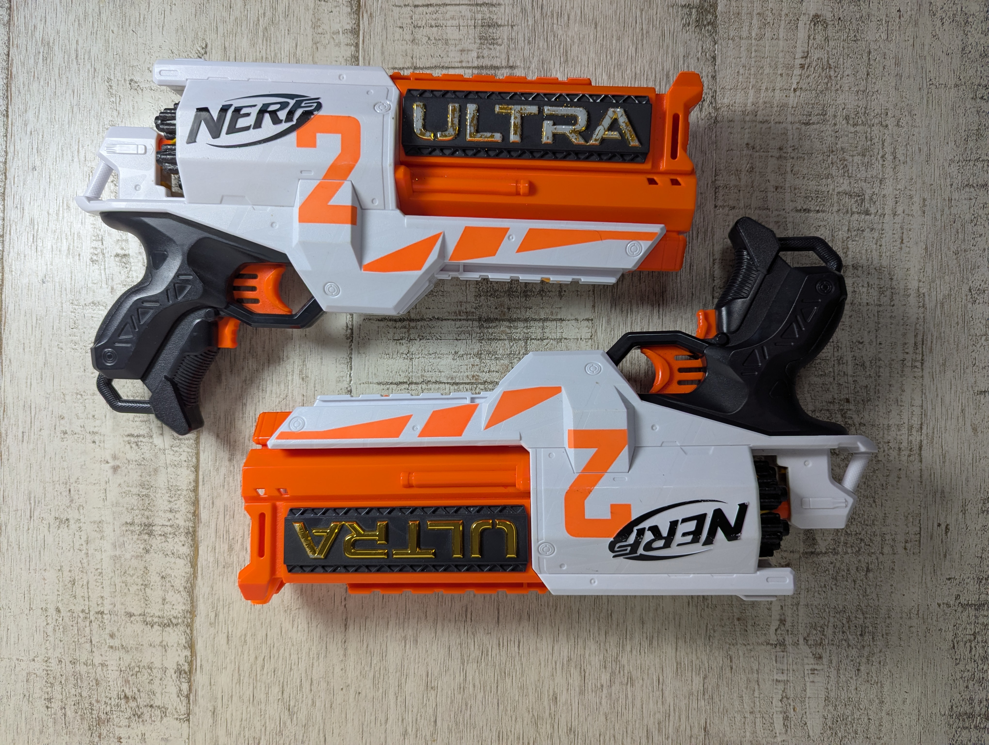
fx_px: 687
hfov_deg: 71.5
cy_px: 372
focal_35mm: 24
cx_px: 494
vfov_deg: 56.9
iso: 170
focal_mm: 6.81
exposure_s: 1/69.4
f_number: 1.85
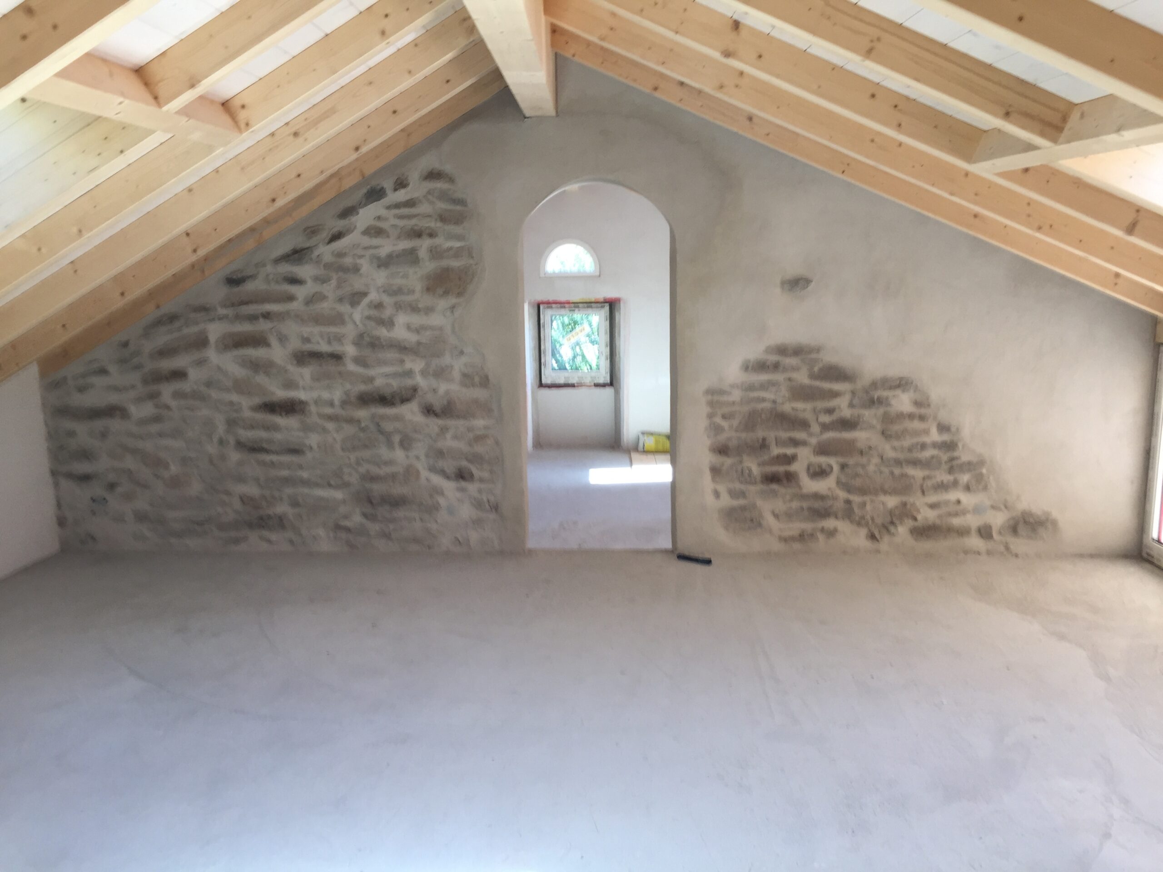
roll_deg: +0.1
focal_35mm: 29
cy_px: 436
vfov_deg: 48.2
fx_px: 974
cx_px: 582
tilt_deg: -9.3
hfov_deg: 61.7
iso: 40
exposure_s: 1/50
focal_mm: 4.15
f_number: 2.2
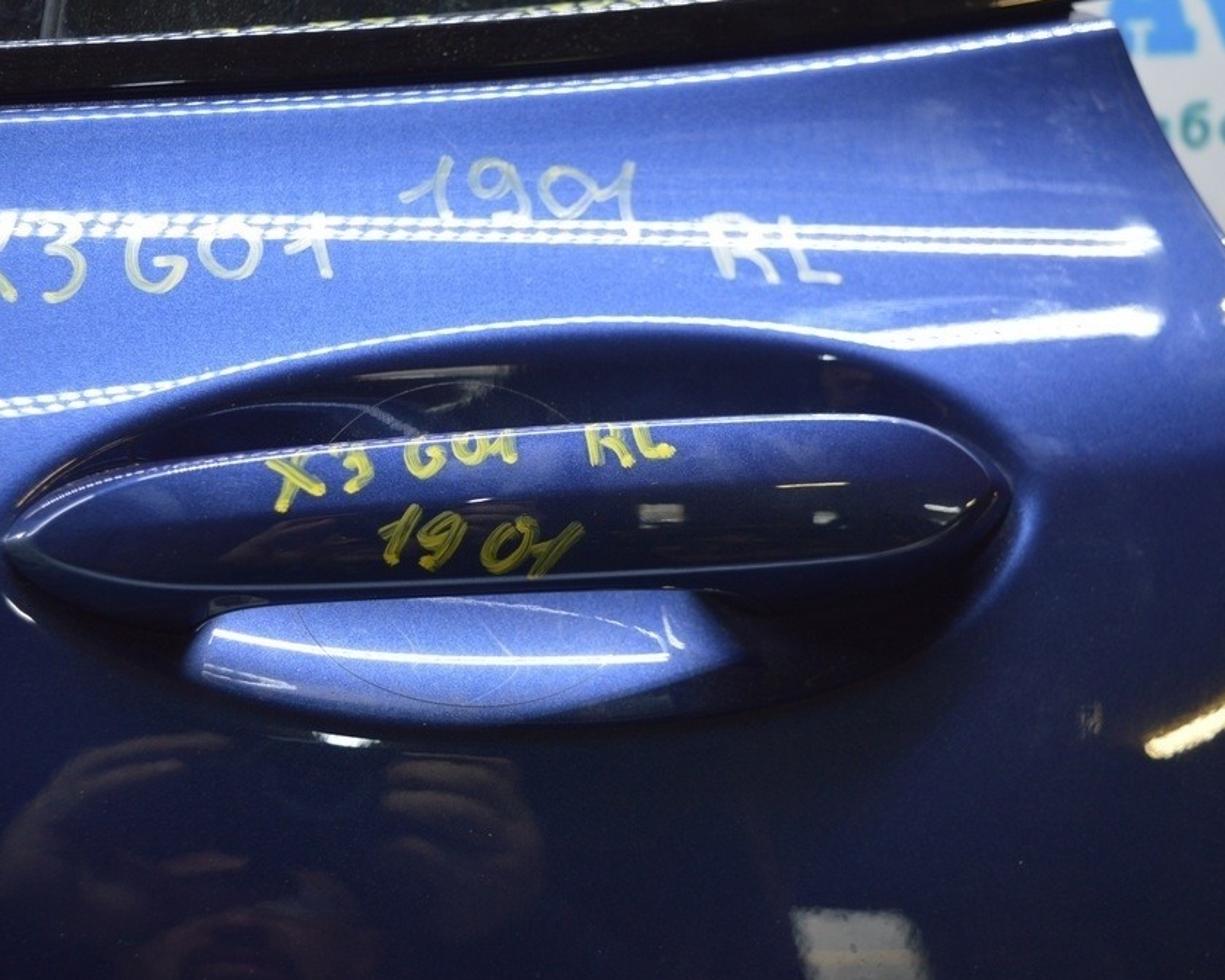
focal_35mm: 48
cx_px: 490
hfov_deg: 38.6
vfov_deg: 31.5
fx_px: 1740
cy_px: 494
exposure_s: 1/40
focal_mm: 28
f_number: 4.2
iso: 400
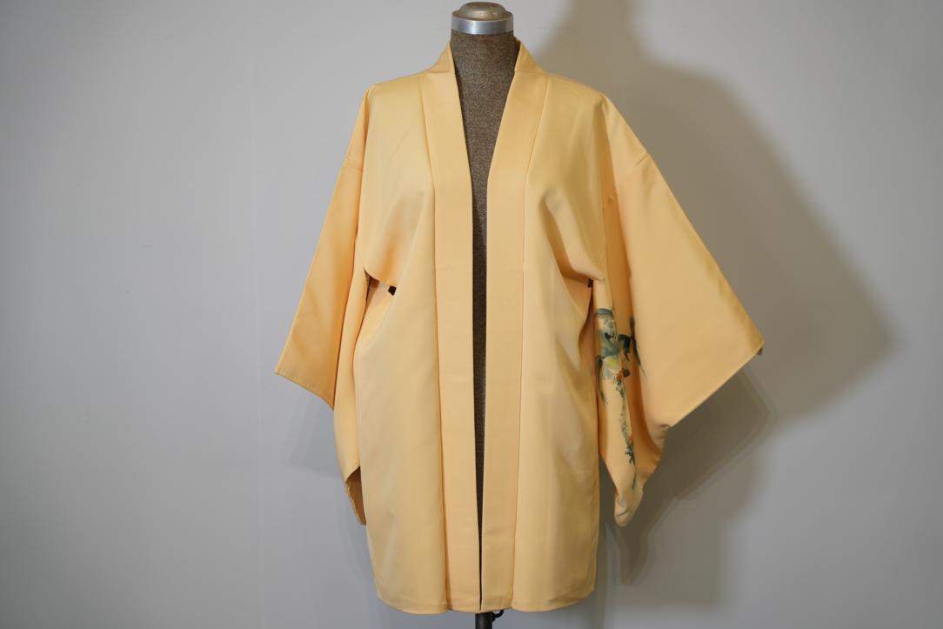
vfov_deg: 17.5
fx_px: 2043
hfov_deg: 26.0
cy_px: 314
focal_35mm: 78
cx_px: 472
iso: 320
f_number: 4
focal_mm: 78
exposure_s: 1/80
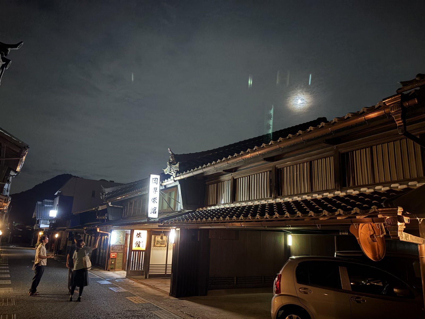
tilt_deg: +14.2
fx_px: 319
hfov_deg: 67.3
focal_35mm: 26
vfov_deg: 53.1
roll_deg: -2.1
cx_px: 212
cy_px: 160
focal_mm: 5.96
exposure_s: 1/9
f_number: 1.6
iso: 2500
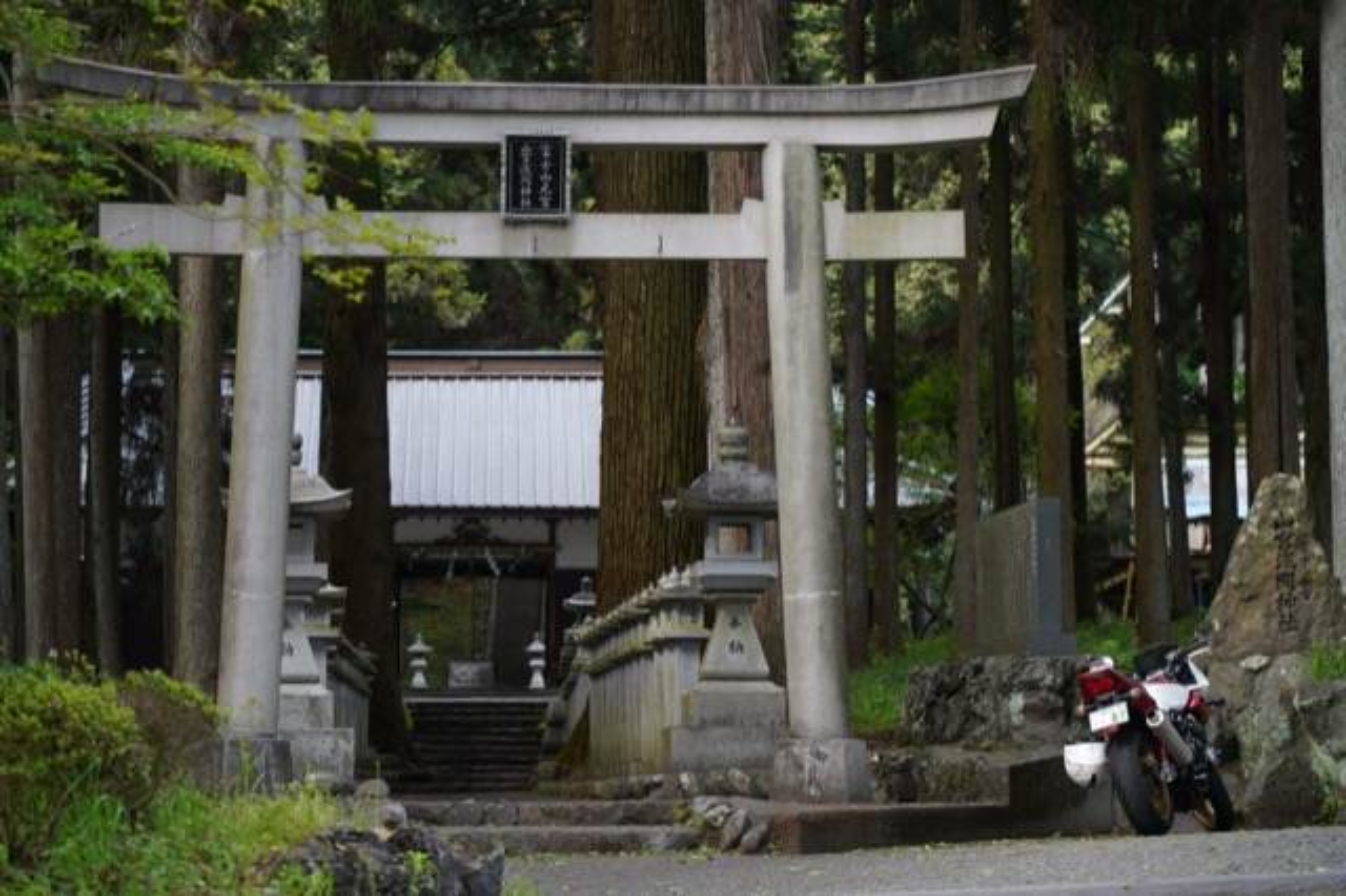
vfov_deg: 14.1
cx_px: 673
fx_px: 3625
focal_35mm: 97
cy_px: 448
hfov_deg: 21.0
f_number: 5.6
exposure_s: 1/160
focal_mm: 97
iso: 400
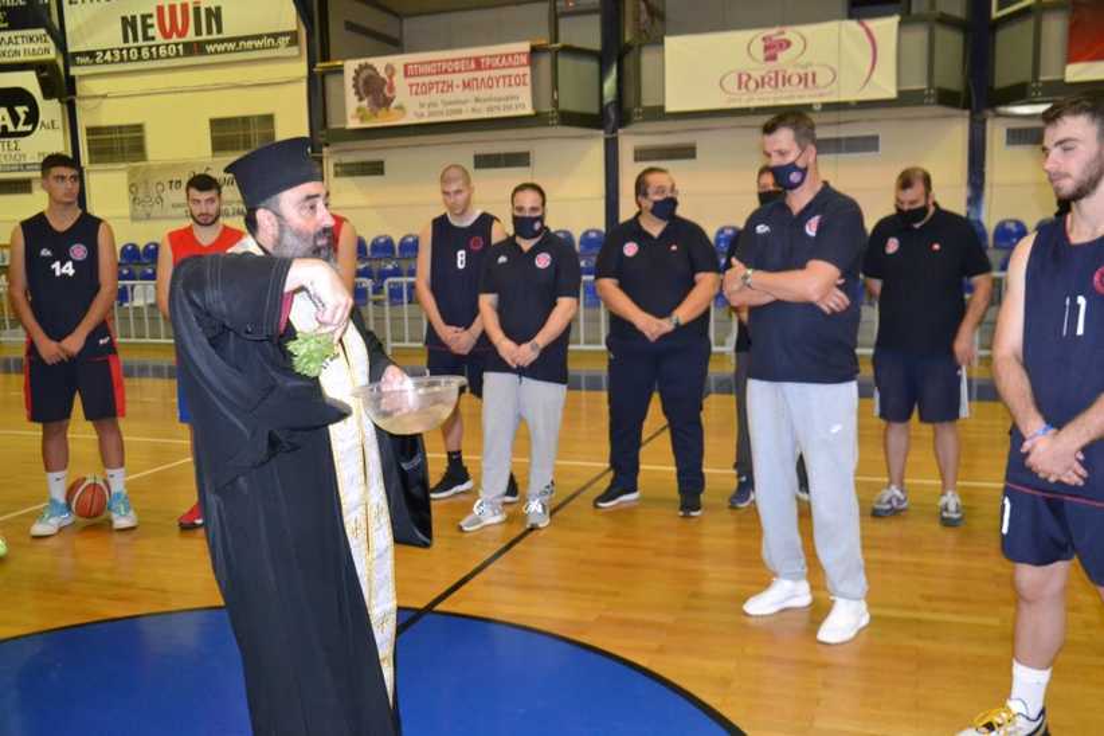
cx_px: 552
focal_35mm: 32
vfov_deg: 41.7
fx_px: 966
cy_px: 368
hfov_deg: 59.5
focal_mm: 21
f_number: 3.8
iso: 2000
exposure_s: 1/60
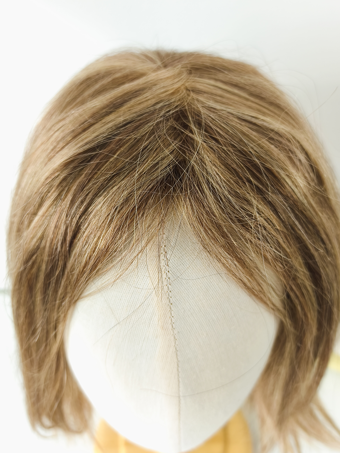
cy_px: 226
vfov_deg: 56.8
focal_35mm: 32
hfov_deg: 44.2
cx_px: 170
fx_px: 419
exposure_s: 1/100
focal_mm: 6.14
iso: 50
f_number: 1.65
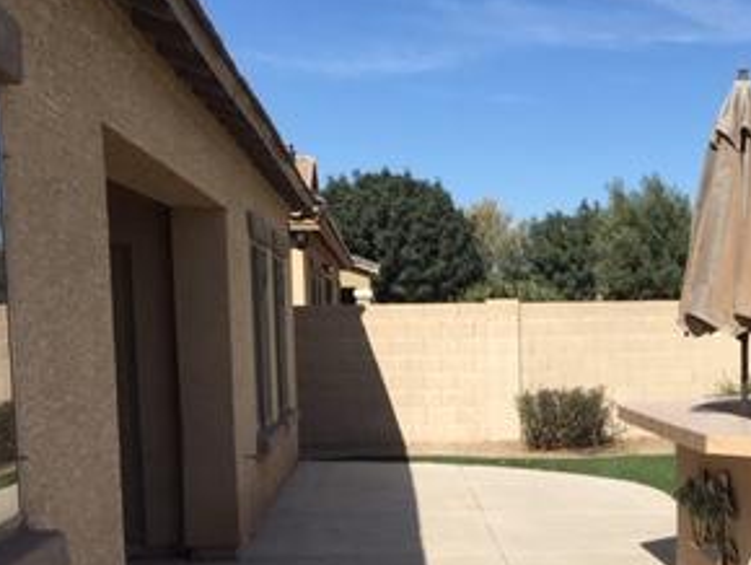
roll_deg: -0.5
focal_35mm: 64
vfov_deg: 22.4
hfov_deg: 29.7
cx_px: 567
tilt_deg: -6.8
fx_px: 1390
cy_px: 508
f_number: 2.2
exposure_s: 1/2198
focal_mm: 4.15
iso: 25
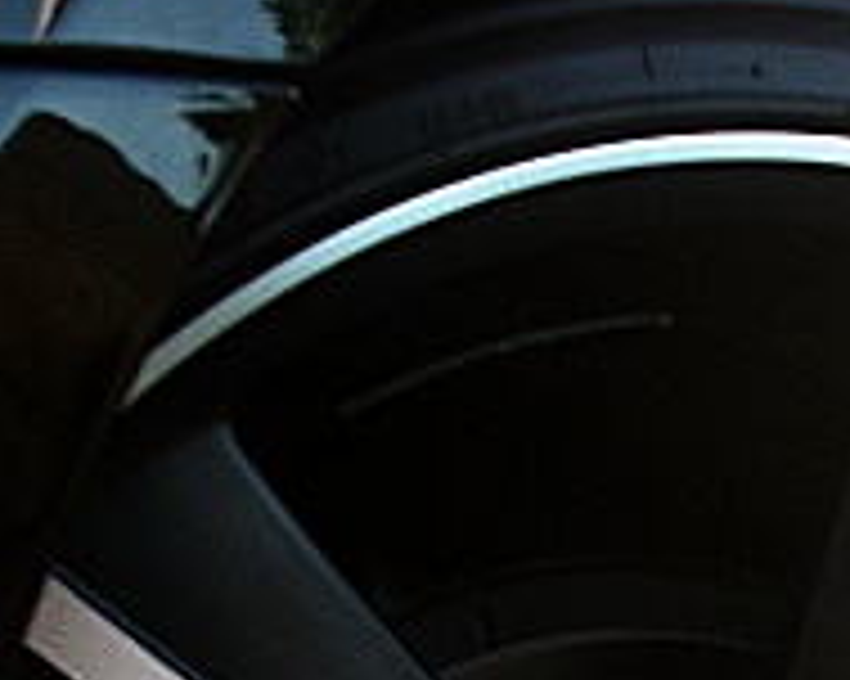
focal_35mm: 119
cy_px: 1054
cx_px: 1075
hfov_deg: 15.5
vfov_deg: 12.3
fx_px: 2992
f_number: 2.8
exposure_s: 1/80
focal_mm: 6.3
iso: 100
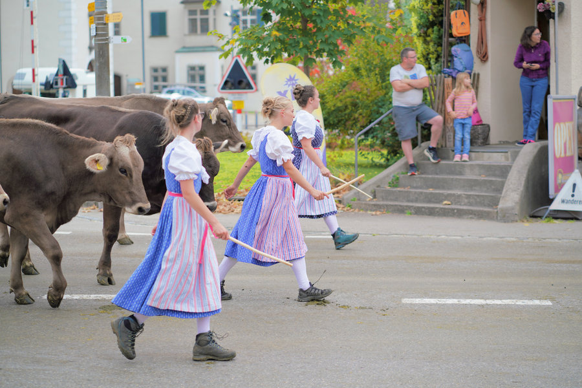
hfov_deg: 23.9
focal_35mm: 85
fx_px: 1374
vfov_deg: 16.1
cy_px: 194
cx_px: 291
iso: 125
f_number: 2.8
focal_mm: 85
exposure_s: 1/640
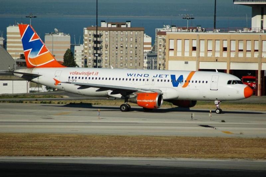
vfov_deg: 3.0
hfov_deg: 4.6
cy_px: 88
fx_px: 3320
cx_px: 133
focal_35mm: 450
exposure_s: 1/2000
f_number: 6
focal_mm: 300
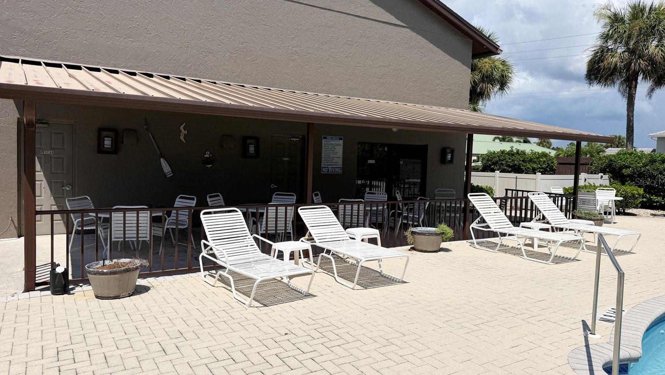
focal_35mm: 27
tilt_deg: -1.9
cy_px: 181
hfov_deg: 69.8
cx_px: 332
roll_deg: -2.5
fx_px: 476
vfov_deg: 42.9
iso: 80
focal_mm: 6.76
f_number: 1.78
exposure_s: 1/11905
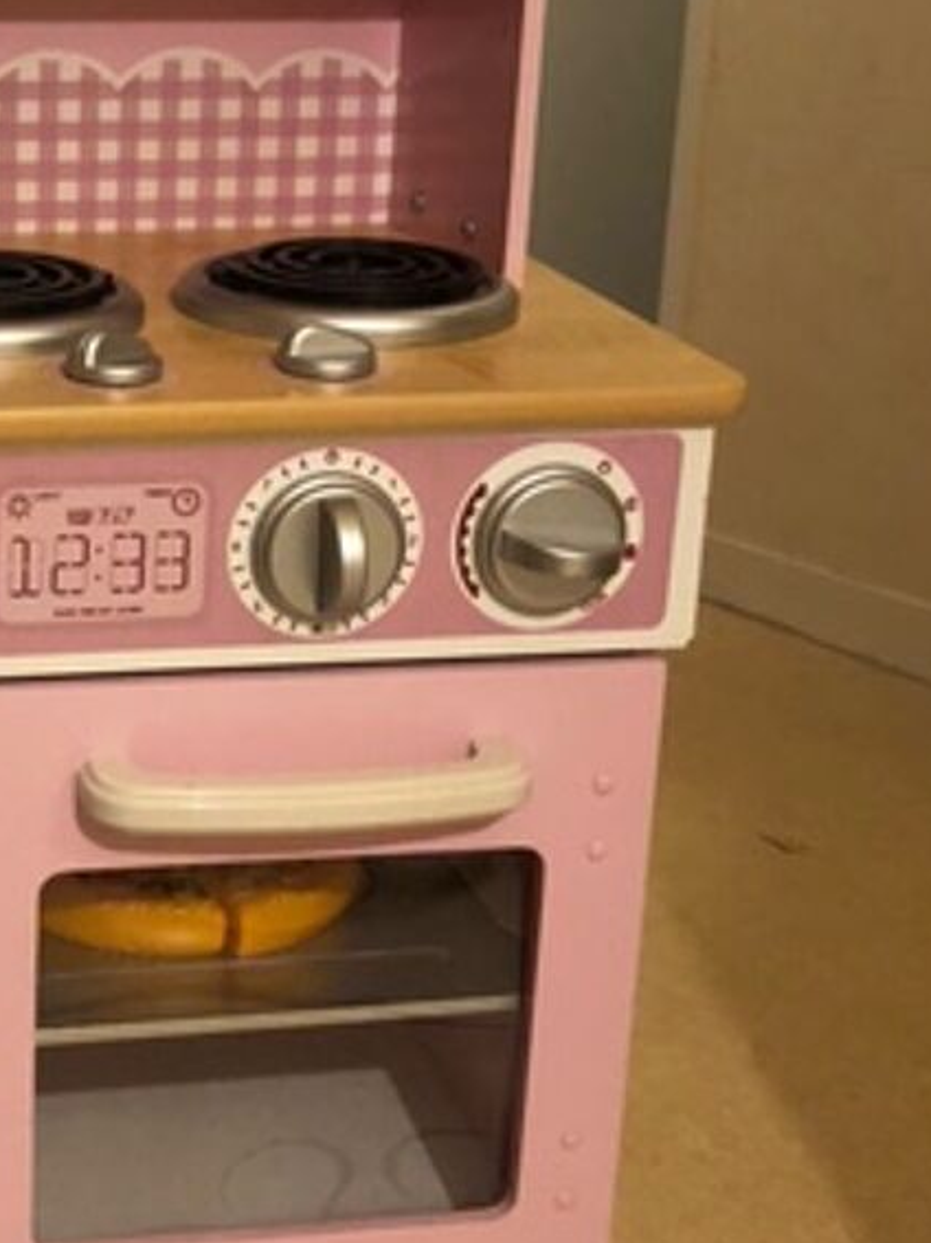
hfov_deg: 21.4
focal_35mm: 66
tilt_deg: -16.0
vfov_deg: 29.2
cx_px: -15
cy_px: 434
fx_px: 2369
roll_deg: +0.3
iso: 100
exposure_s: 1/7
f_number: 1.8
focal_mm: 3.99
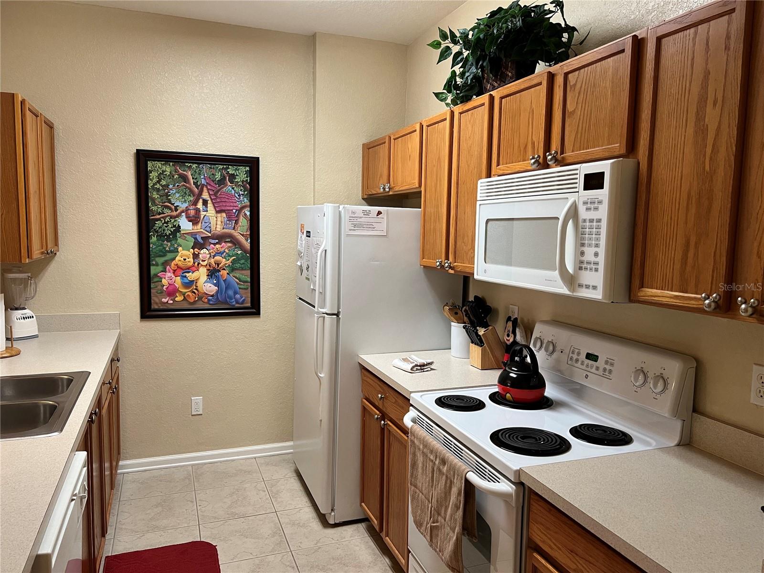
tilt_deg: -7.9
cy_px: 286
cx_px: 382
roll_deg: -1.4
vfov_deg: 53.1
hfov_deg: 67.3
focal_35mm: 26
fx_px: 574
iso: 160
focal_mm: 5.7
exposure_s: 1/60
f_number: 1.5
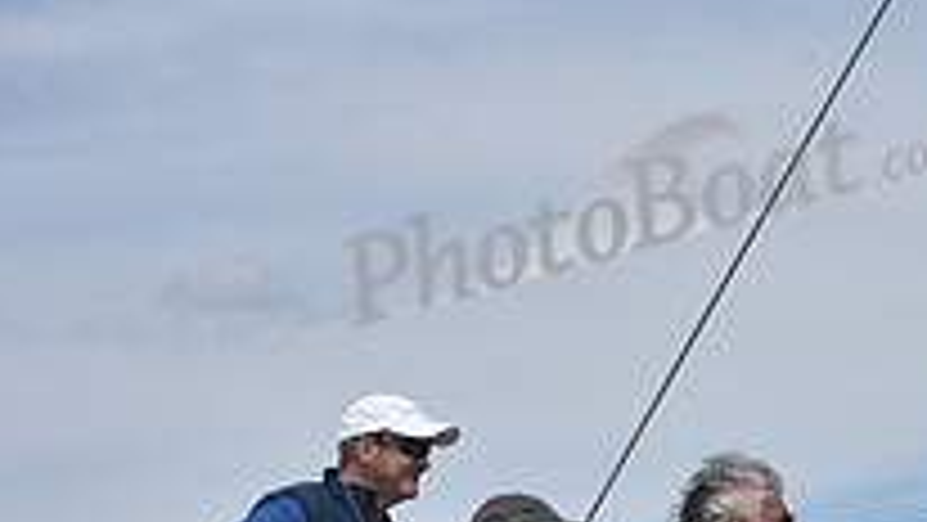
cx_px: 1215
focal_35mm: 207
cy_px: 794
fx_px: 5089
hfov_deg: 10.2
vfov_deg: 5.8
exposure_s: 1/800
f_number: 7.1
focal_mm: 70
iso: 320
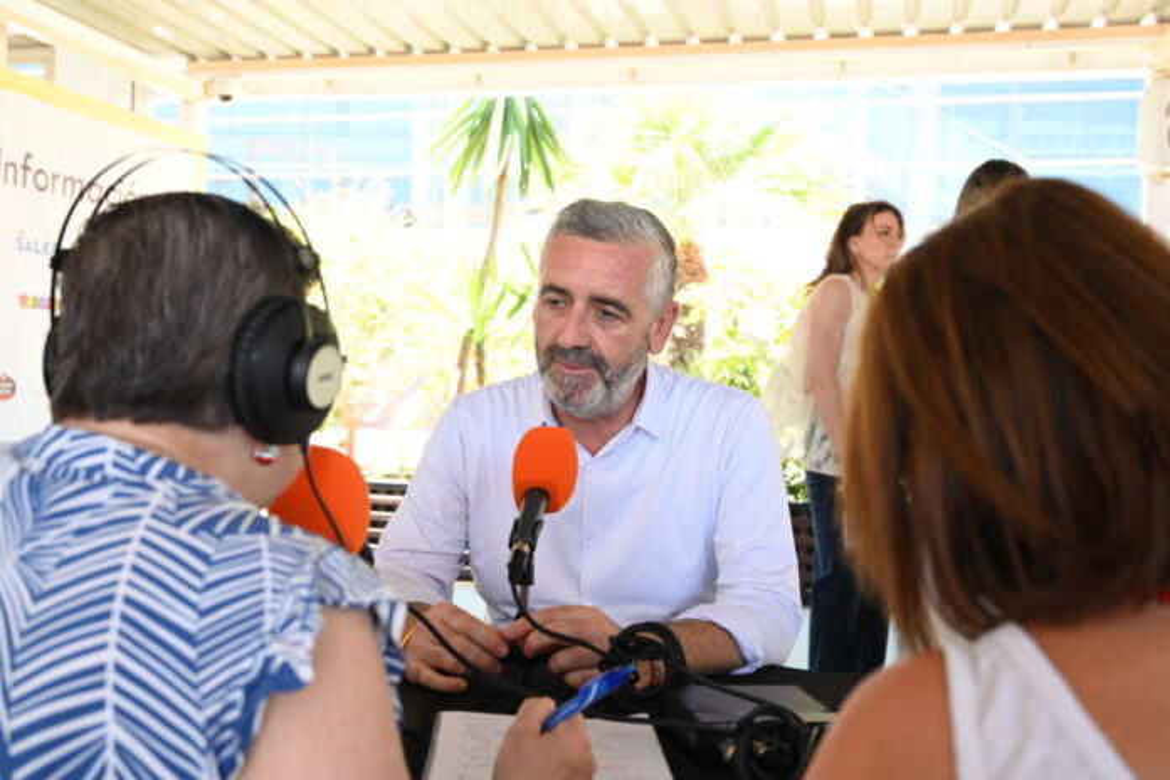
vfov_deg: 35.1
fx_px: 1235
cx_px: 585
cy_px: 390
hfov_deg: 50.7
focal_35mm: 38
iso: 400
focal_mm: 38
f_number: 5
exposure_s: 1/100
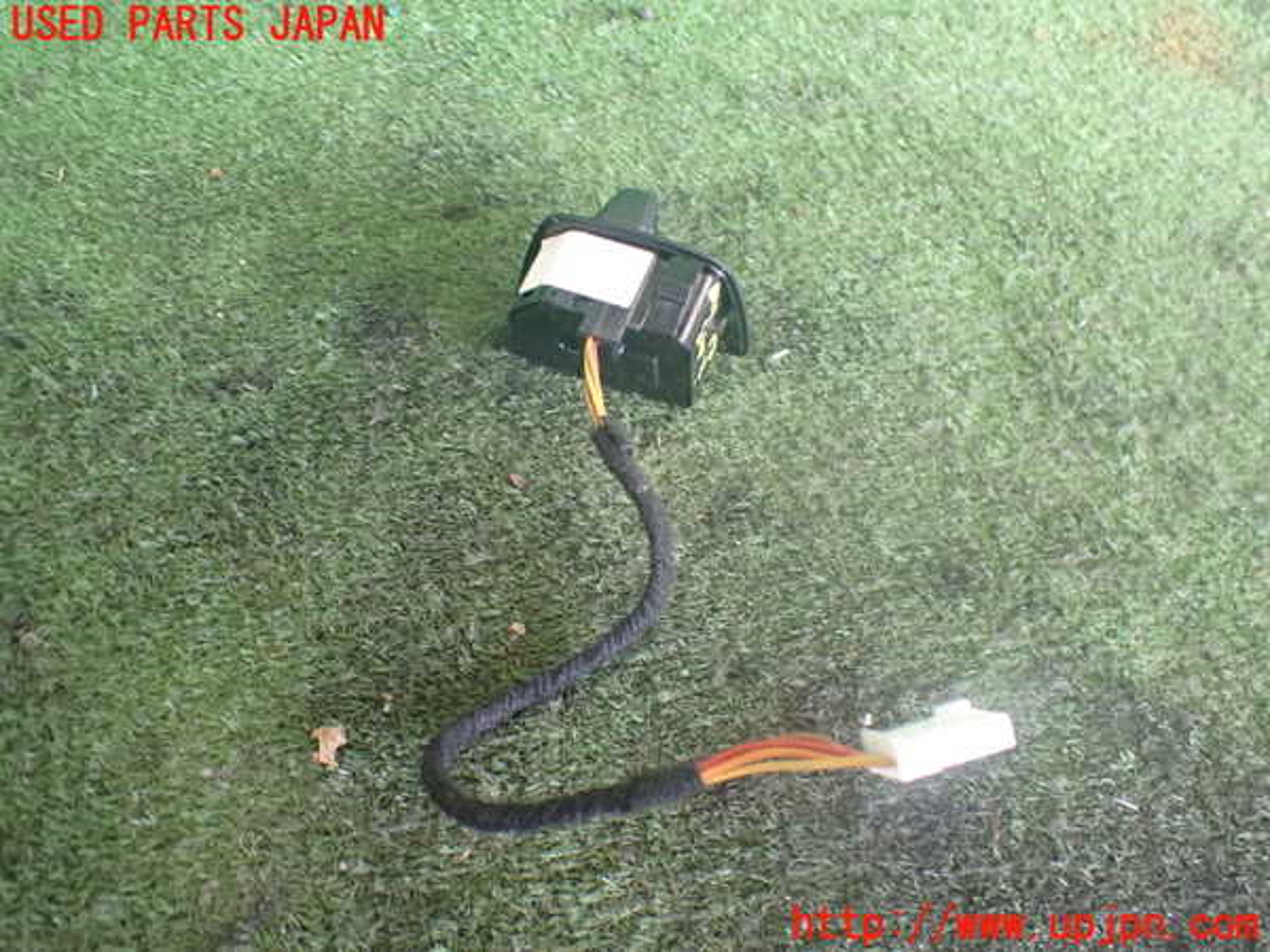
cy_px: 476
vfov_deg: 46.8
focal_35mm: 30
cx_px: 635
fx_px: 1101
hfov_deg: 60.0
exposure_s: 1/80
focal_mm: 5.4
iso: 800
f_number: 2.3
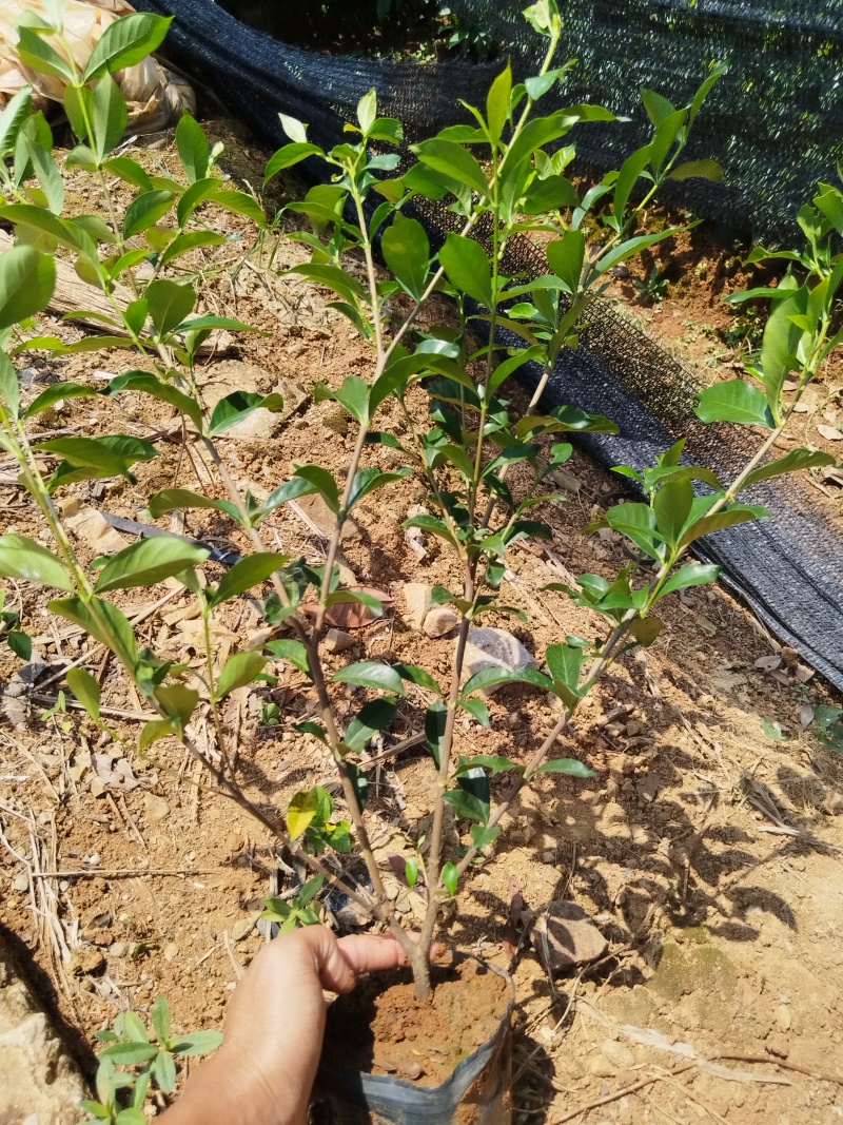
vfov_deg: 67.3
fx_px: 844
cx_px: 422
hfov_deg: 53.1
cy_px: 562
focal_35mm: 26
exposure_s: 1/1053
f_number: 1.9
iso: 100
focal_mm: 4.95
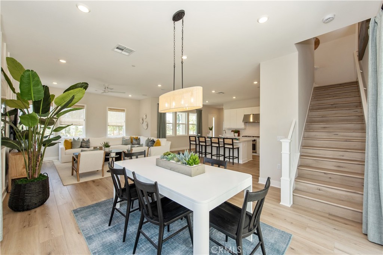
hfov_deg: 104.2
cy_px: 128
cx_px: 192
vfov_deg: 81.2
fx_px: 149
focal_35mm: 14
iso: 450
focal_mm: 14
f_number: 5.6
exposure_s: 1/125
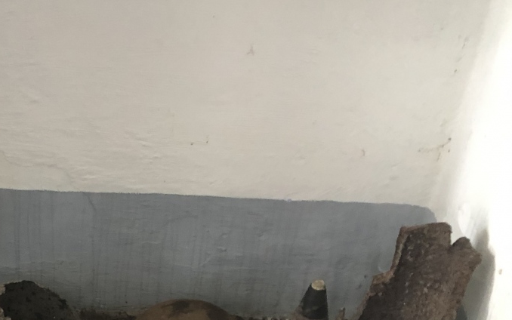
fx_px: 977
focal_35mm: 70
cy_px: 368
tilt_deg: -40.8
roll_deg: +3.4
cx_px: -14
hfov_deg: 27.5
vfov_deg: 17.8
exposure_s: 1/9
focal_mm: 3.99
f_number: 1.8
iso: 100
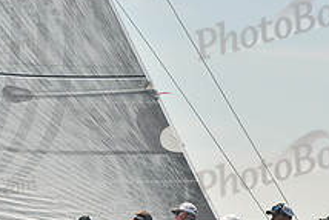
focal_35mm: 265
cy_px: 264
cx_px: 117
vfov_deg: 5.2
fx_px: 2423
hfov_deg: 7.8
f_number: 5
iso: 320
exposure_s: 1/1250
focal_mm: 98
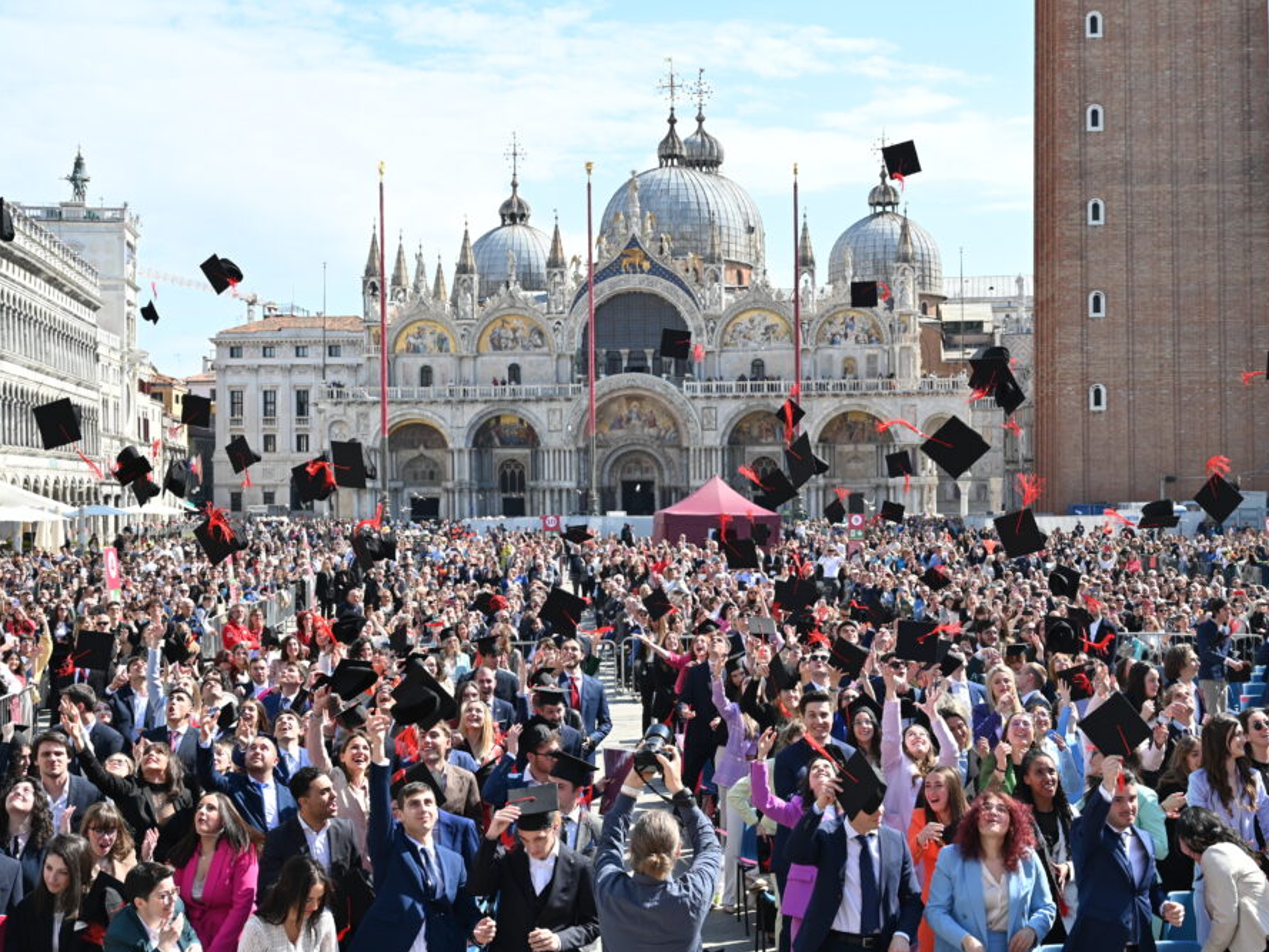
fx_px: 1907
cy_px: 485
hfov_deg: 36.8
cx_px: 661
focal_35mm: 52
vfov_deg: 28.0
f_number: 4.5
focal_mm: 47
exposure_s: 1/500
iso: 100
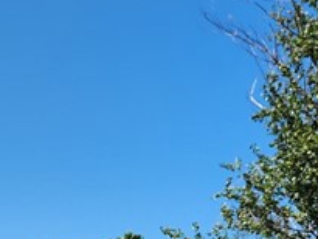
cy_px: 408
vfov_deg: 12.0
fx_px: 1057
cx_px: -276
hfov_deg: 14.7
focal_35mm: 115
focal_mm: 5.4
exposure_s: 1/1663
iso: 20
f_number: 1.8
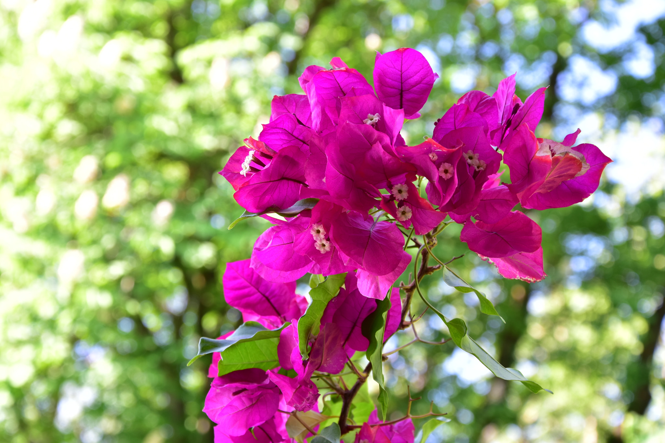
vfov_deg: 17.5
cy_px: 222
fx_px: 1441
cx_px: 332
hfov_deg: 26.0
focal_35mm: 78
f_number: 6.3
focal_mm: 52
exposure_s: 1/50
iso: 200
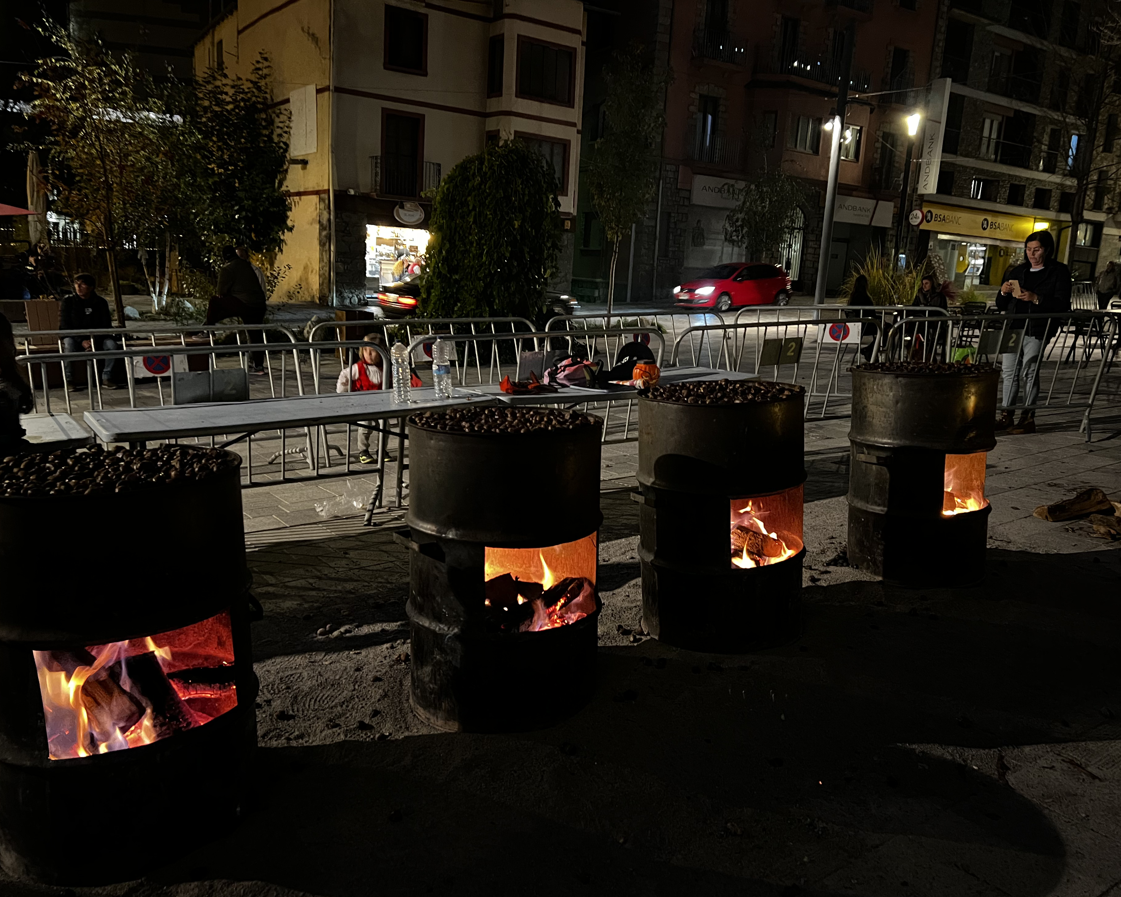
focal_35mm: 28
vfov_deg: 51.5
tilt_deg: -12.4
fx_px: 929
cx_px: 590
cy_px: 456
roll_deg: -2.6
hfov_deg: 62.2
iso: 1000
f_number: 1.5
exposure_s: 1/25
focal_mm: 5.7
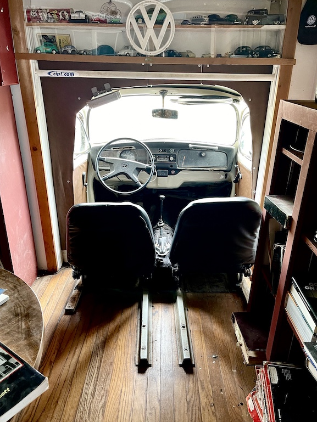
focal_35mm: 26
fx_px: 317
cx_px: 160
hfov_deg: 53.1
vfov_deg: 67.3
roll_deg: -0.4
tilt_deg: -23.1
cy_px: 211
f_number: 1.6
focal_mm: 5.1
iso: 160
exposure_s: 1/60
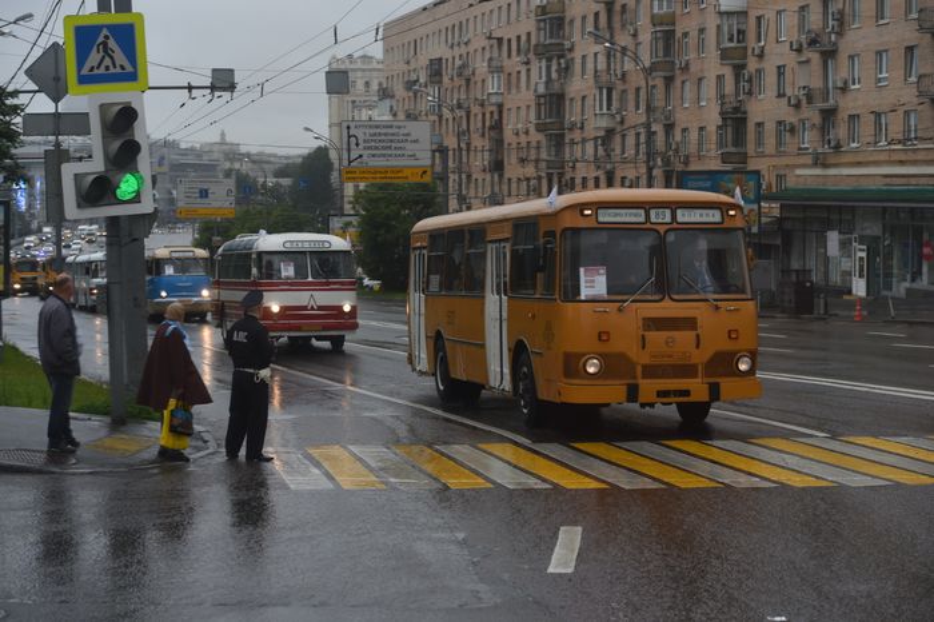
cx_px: 467
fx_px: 1815
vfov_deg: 19.4
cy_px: 311
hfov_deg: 28.9
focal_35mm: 70
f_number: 5
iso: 800
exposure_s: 1/1250
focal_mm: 70
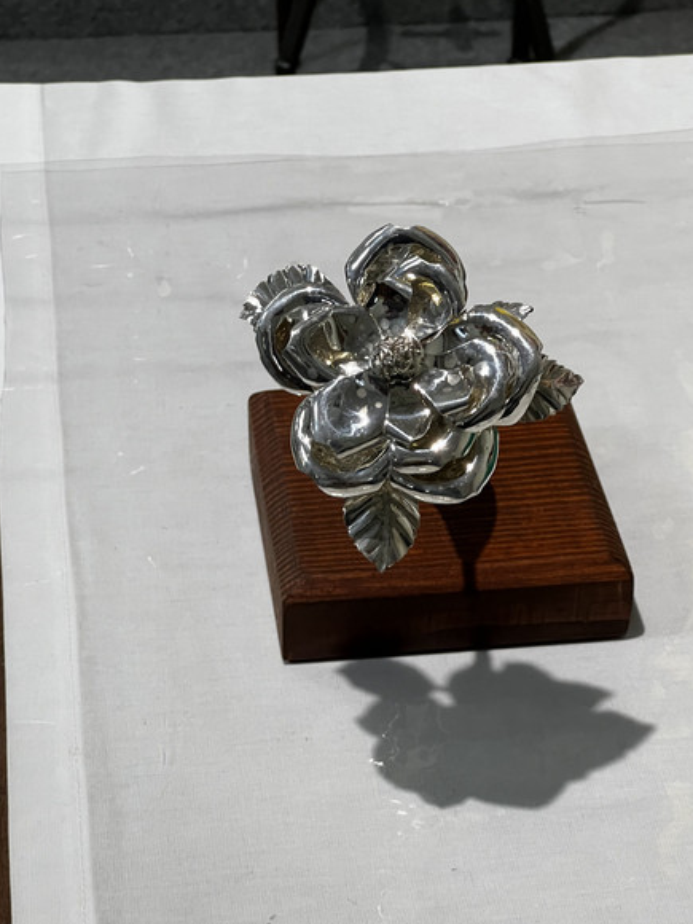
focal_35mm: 85
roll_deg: +0.0
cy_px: 425
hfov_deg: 17.4
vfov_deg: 23.0
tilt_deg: -36.3
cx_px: 357
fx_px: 2269
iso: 160
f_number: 2.8
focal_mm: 9
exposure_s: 1/61
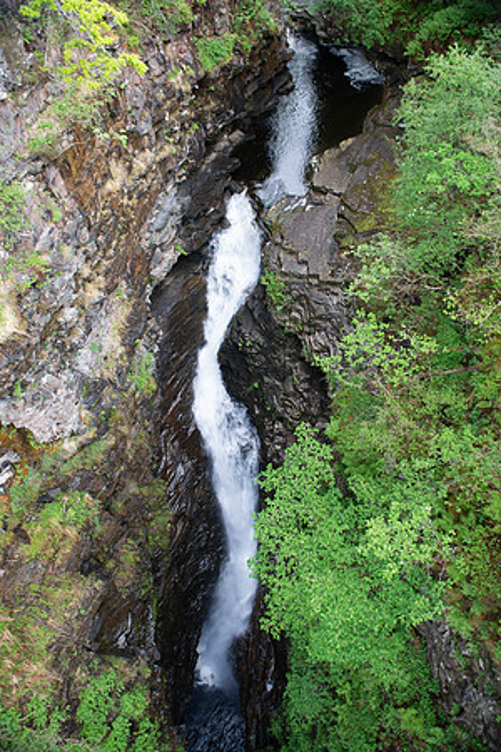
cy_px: 376
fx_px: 501
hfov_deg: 53.1
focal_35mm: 24
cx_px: 250
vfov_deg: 73.7
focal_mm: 24
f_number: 4.5
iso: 180
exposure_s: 1/25
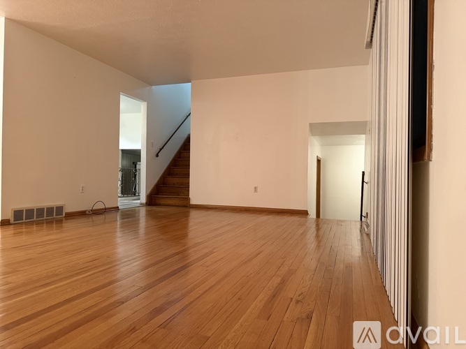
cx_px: 233
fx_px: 323
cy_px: 174
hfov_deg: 71.6
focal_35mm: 24
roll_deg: -0.2
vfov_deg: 56.8
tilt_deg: -0.2
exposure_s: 1/60
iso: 640
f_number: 1.78
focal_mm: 6.76
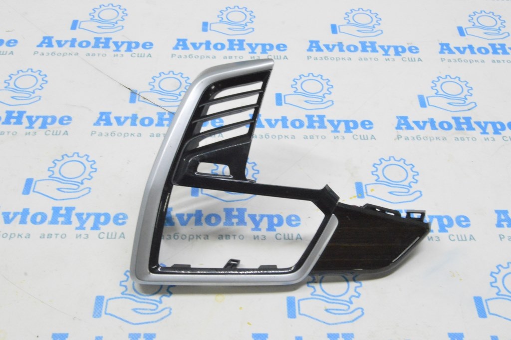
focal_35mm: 46
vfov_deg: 28.9
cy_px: 170
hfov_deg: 42.4
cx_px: 256
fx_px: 659
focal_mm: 31
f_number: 20
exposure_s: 1/20
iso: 6400
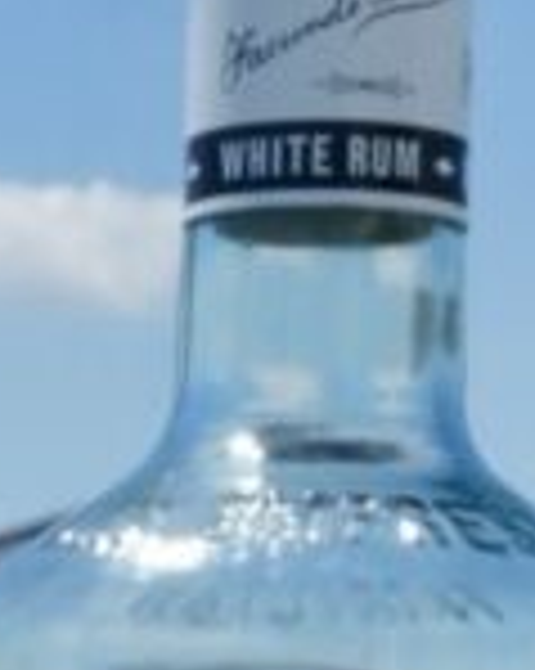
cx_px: 27
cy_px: 1749
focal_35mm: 259
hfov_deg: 5.9
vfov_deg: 6.9
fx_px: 5137
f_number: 22
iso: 400
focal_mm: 26.8
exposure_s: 1/250
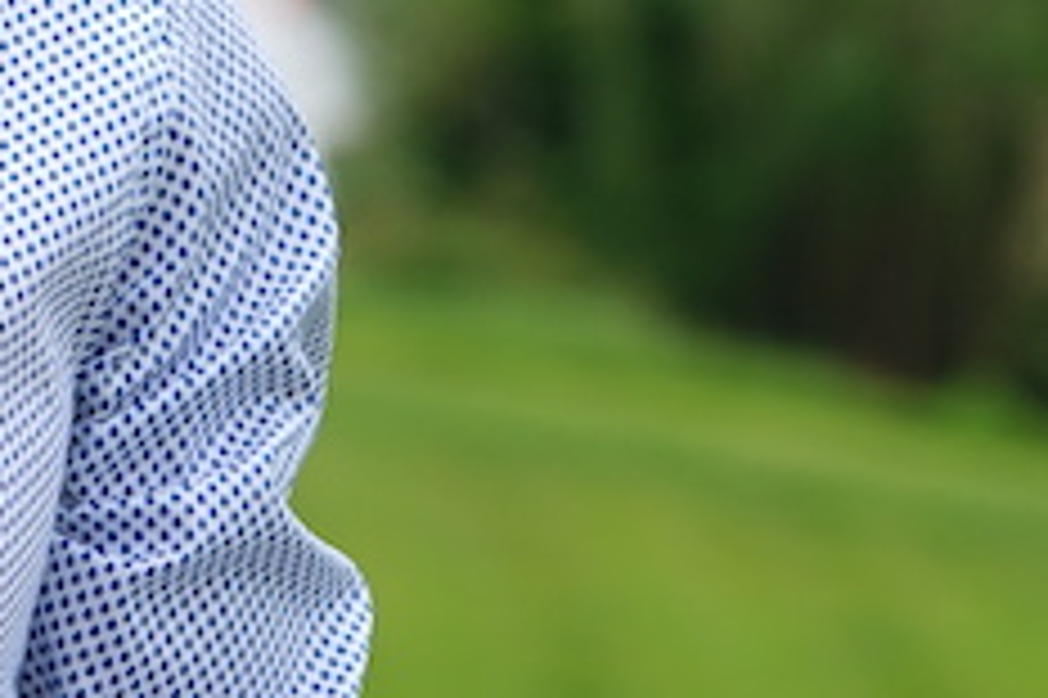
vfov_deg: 2.8
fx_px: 14370
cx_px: -90
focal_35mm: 494
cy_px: -124
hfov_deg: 4.2
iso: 50
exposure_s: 1/200
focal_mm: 90
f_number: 5
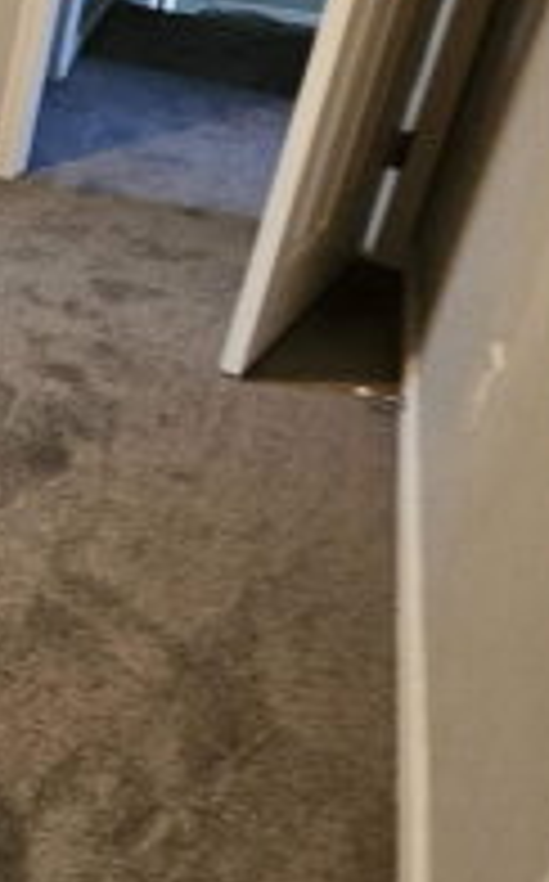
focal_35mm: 47
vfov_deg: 40.1
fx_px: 1128
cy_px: 122
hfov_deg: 18.3
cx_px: -547
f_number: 2.2
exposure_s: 1/30
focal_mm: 2.2
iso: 320
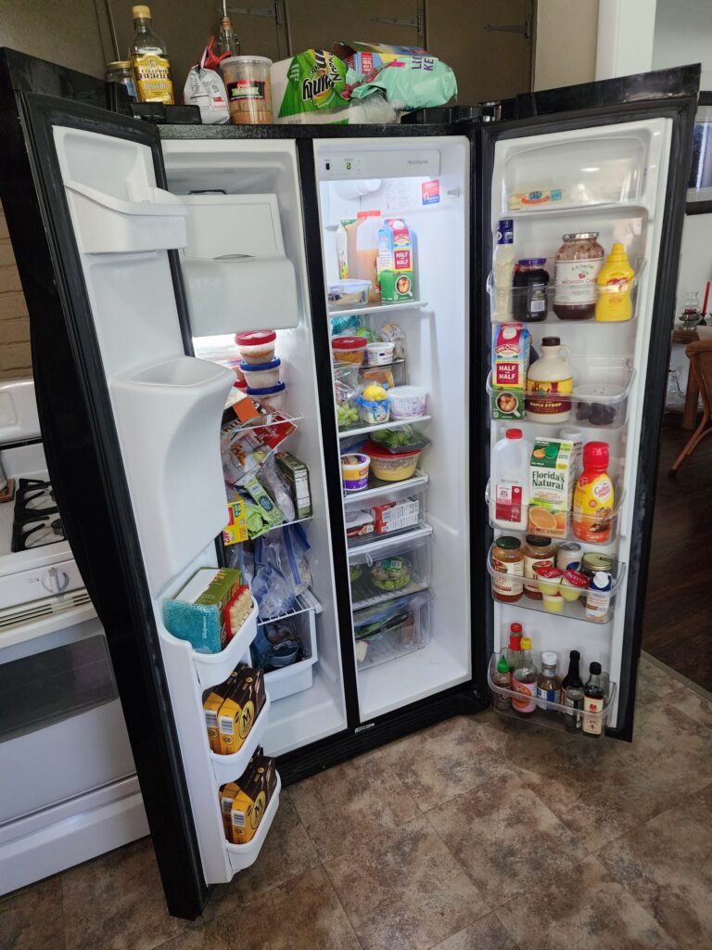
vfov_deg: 73.9
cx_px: 356
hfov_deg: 58.9
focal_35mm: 23
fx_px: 631
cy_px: 475
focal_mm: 6.4
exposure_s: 1/120
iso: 500
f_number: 1.8
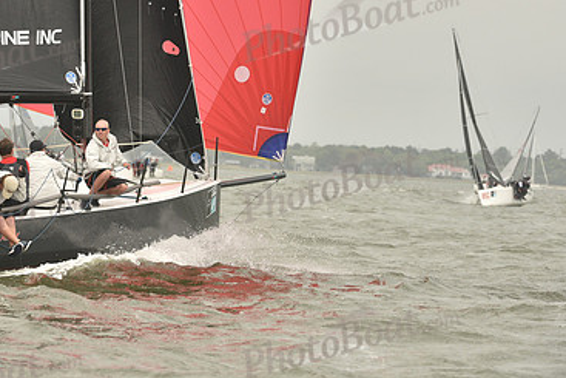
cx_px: 163
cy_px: 124
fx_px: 4970
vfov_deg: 4.4
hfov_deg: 6.5
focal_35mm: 316
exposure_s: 1/1000
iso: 400
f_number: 6.3
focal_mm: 200
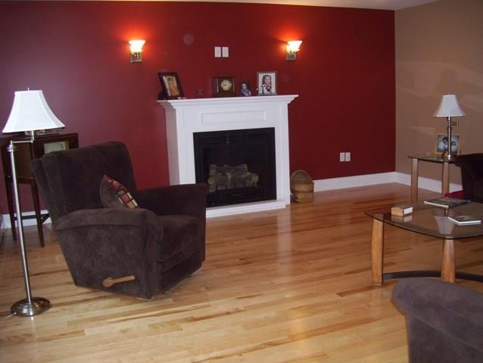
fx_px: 503
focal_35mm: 36
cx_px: 242
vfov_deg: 39.7
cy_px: 182
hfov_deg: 51.3
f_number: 2.7
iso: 200
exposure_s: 1/60
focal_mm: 6
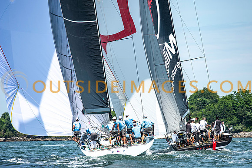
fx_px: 2298
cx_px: 138
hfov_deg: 6.3
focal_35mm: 328
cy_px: 92
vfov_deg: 4.2
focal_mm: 300
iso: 250
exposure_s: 1/1600
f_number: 5.6
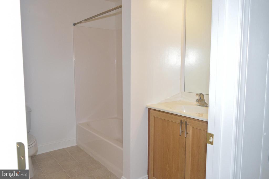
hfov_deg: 67.4
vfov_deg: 47.9
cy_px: 90
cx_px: 134
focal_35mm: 27
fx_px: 202
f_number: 7.1
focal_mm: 18
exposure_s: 1/60
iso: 800
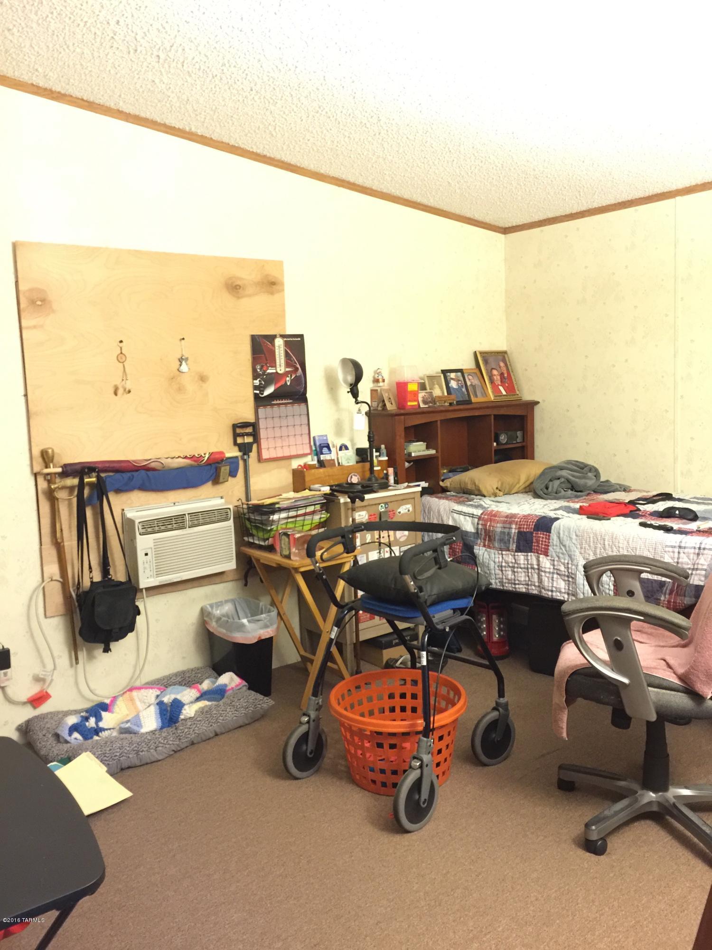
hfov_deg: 48.2
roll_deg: +3.2
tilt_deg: -7.4
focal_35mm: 29
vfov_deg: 61.7
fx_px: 795
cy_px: 475
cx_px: 356
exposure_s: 1/4
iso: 160
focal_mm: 4.15
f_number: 2.2
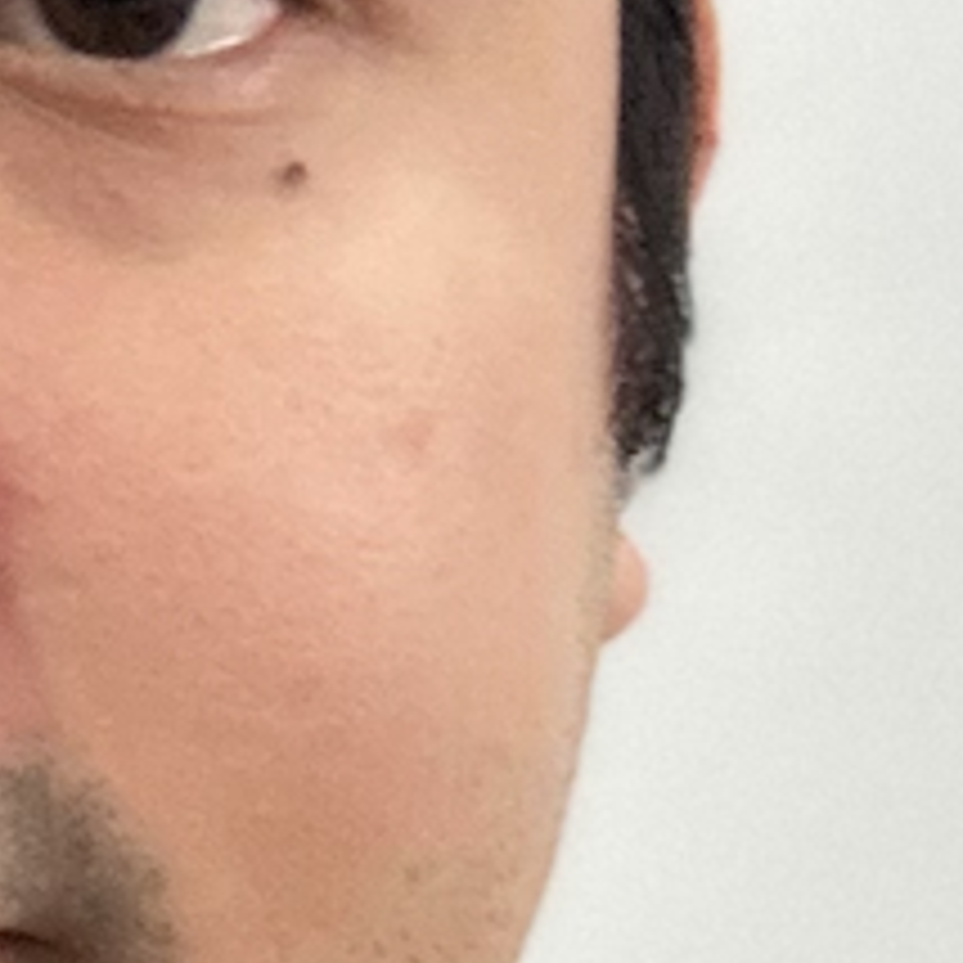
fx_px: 5193
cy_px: 425
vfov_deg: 10.6
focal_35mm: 165
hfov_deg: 10.3
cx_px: -410
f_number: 1.9
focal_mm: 2.69
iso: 320
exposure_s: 1/30
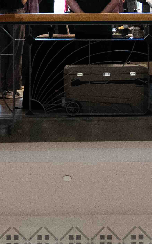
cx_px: 144
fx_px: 1671
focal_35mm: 252
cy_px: -225
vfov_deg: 8.0
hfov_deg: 5.2
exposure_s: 1/200
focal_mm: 42
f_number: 2.8
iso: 2500
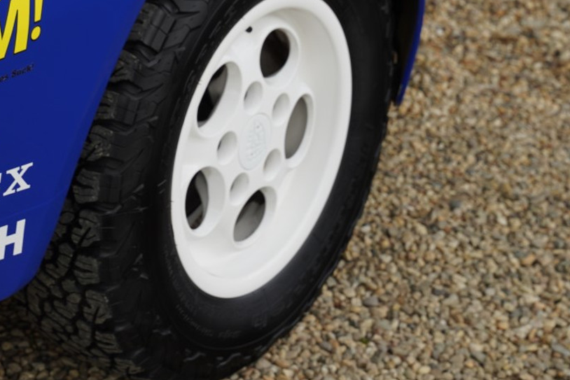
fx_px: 1998
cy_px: -32
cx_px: 48
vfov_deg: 10.7
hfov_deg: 16.0
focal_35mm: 126
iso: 100
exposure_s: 1/80
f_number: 5.6
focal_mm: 53.5
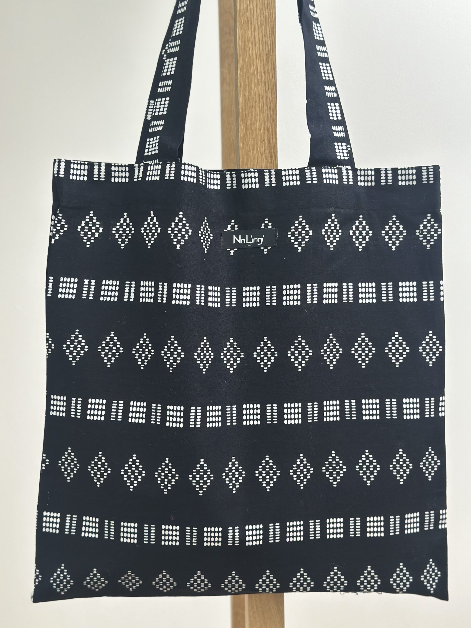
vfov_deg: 39.7
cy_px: 314
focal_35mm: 48
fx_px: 871
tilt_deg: -5.9
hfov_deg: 30.3
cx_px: 236
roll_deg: -0.1
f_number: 1.78
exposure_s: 1/100
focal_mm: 6.86
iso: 125
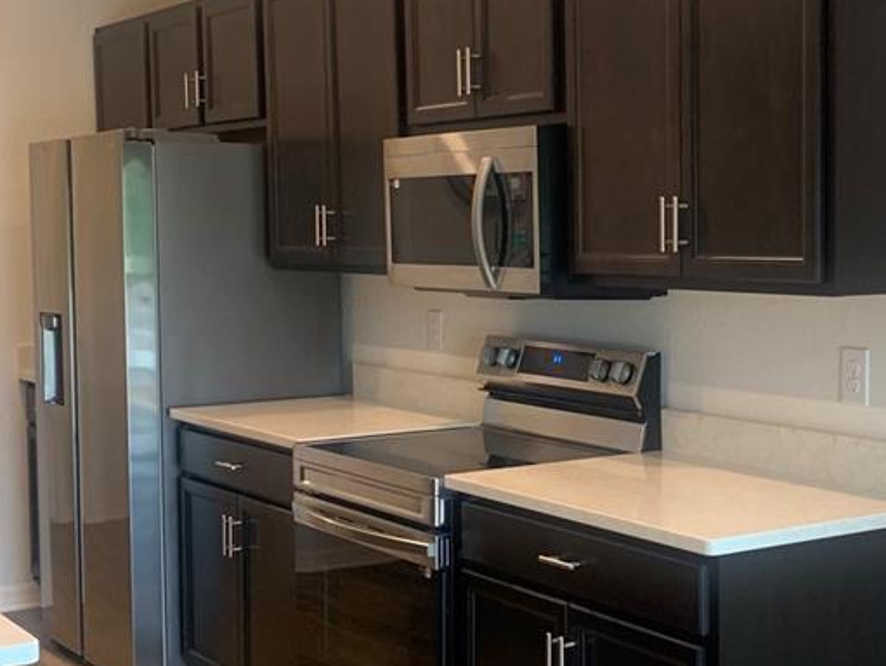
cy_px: 336
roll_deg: +0.5
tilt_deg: -3.0
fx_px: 1562
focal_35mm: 61
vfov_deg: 24.1
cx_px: 654
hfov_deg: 31.2
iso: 125
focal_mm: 4.25
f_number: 1.8
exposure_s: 1/60
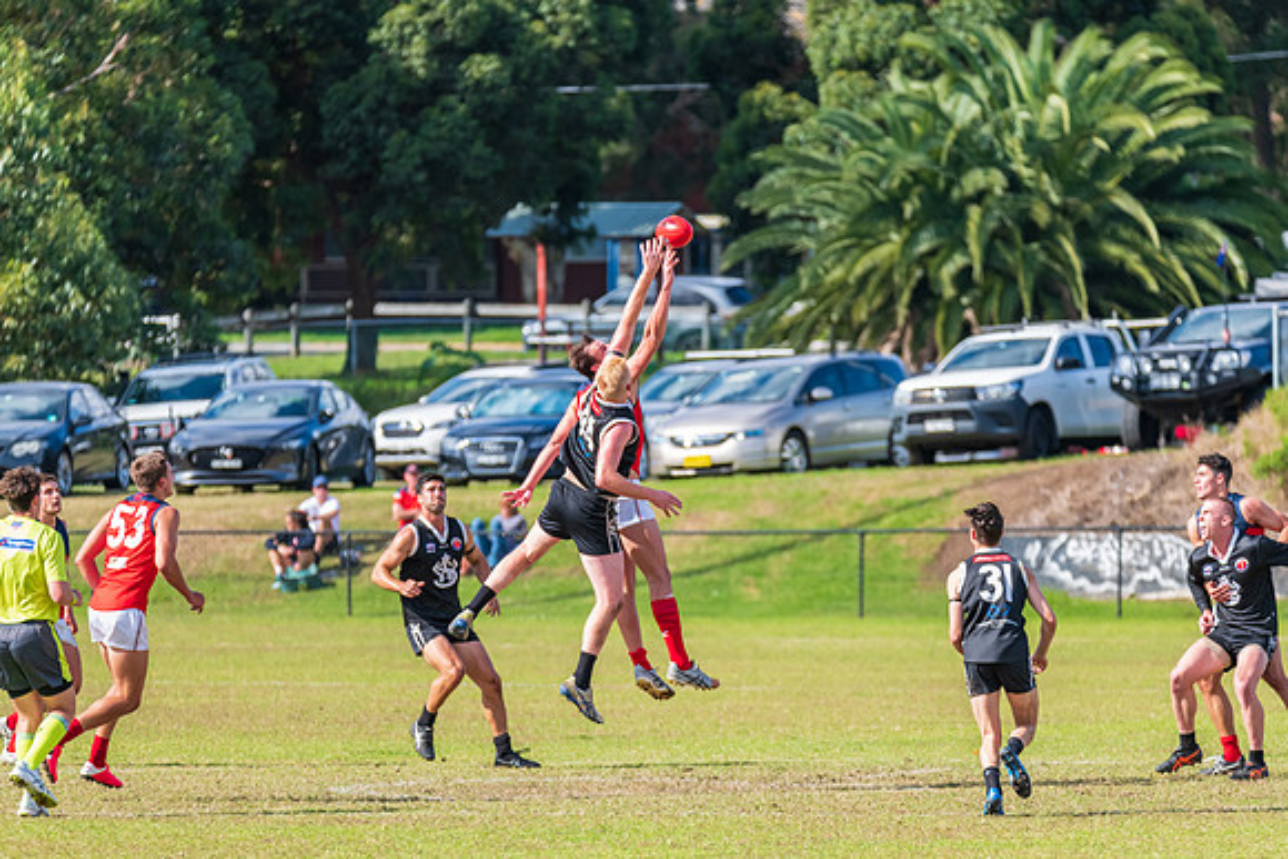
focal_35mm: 355
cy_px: 430
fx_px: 12716
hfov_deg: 5.8
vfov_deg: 3.9
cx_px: 644
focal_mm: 350
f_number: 7.1
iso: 800
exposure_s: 1/1600
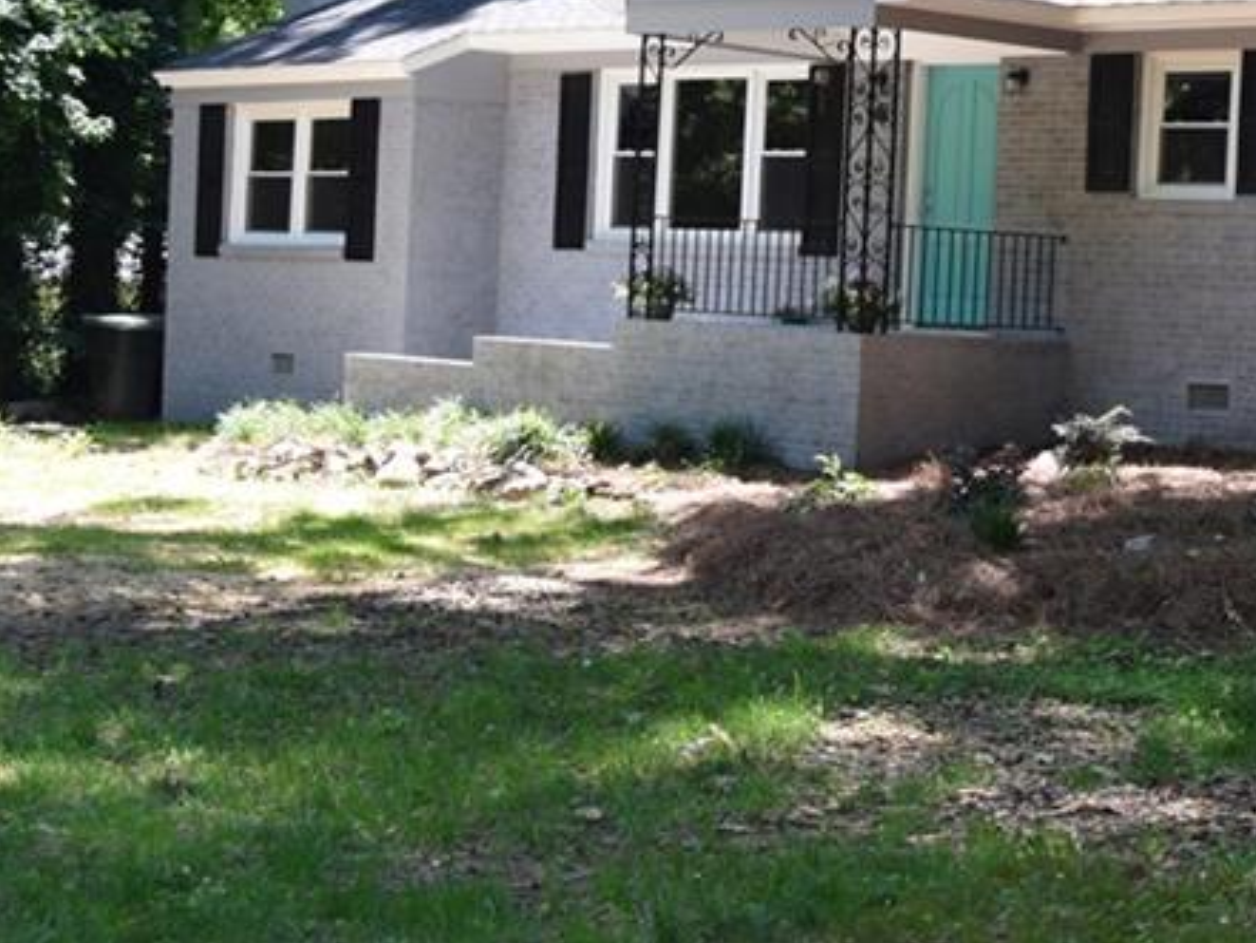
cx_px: 1225
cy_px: 231
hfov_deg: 21.8
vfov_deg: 16.9
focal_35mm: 87
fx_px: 3158
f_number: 7.1
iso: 400
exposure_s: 1/200
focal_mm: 26
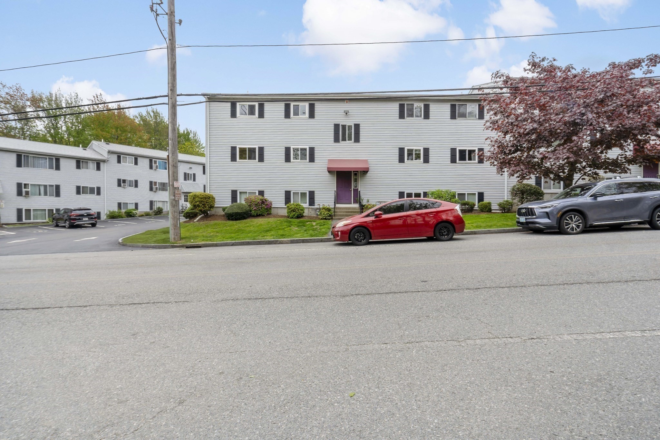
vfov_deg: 73.7
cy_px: 220
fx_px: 293
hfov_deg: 96.7
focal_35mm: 16
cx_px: 330
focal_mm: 16
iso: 100
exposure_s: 1/8
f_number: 22
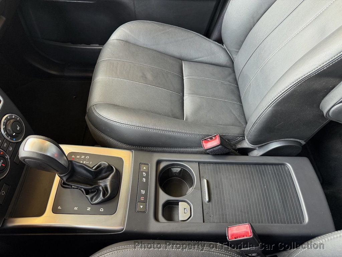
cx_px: 171
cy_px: 128
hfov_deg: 71.6
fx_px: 237
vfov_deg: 56.8
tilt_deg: -52.5
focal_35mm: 24
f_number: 1.78
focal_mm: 6.76
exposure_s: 1/56
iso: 250
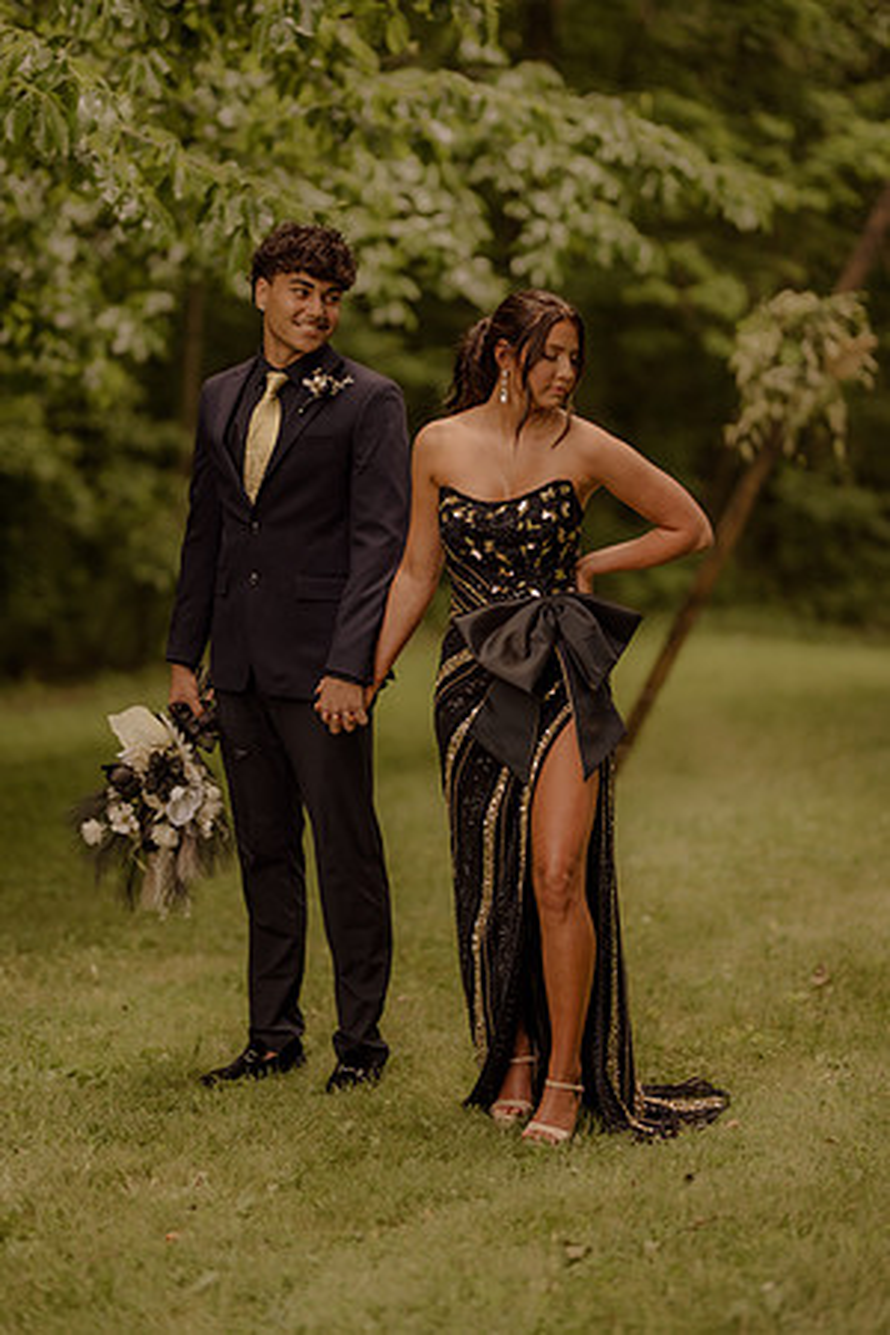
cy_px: 668
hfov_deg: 16.1
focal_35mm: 85
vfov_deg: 23.9
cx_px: 445
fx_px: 3152
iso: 400
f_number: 1.4
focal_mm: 85
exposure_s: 1/2000
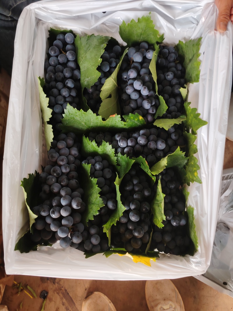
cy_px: 156
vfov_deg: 71.6
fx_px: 215
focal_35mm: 24
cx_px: 116
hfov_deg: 56.8
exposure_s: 1/33.3
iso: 306
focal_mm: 5.25
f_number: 1.75
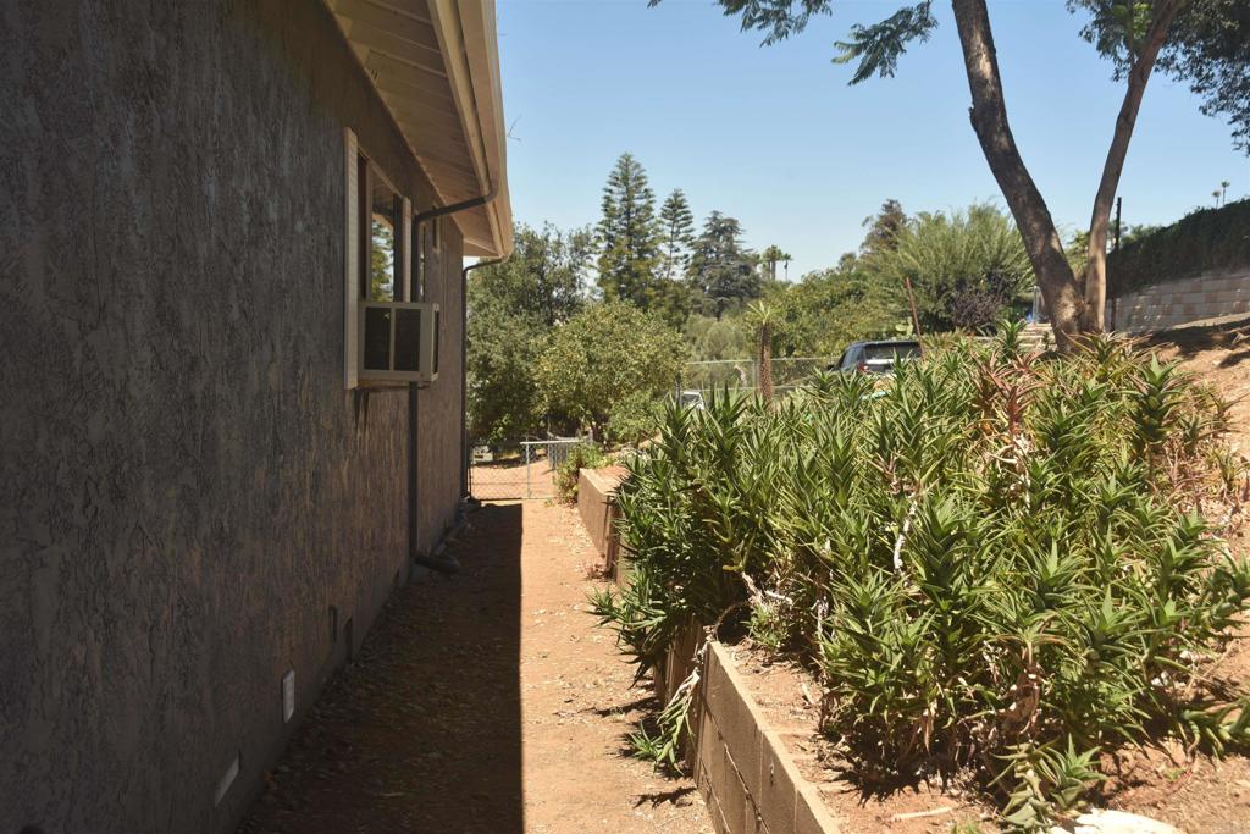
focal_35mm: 40
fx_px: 1389
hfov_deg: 48.5
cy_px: 417
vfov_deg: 33.4
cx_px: 625
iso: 200
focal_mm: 40
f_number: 8
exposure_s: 1/250
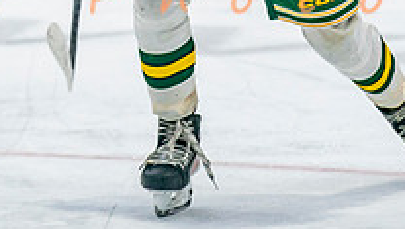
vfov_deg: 2.1
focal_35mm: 585
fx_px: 6290
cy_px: -220
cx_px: 161
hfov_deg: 3.7
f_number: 2.8
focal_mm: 142
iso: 640
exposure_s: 1/640
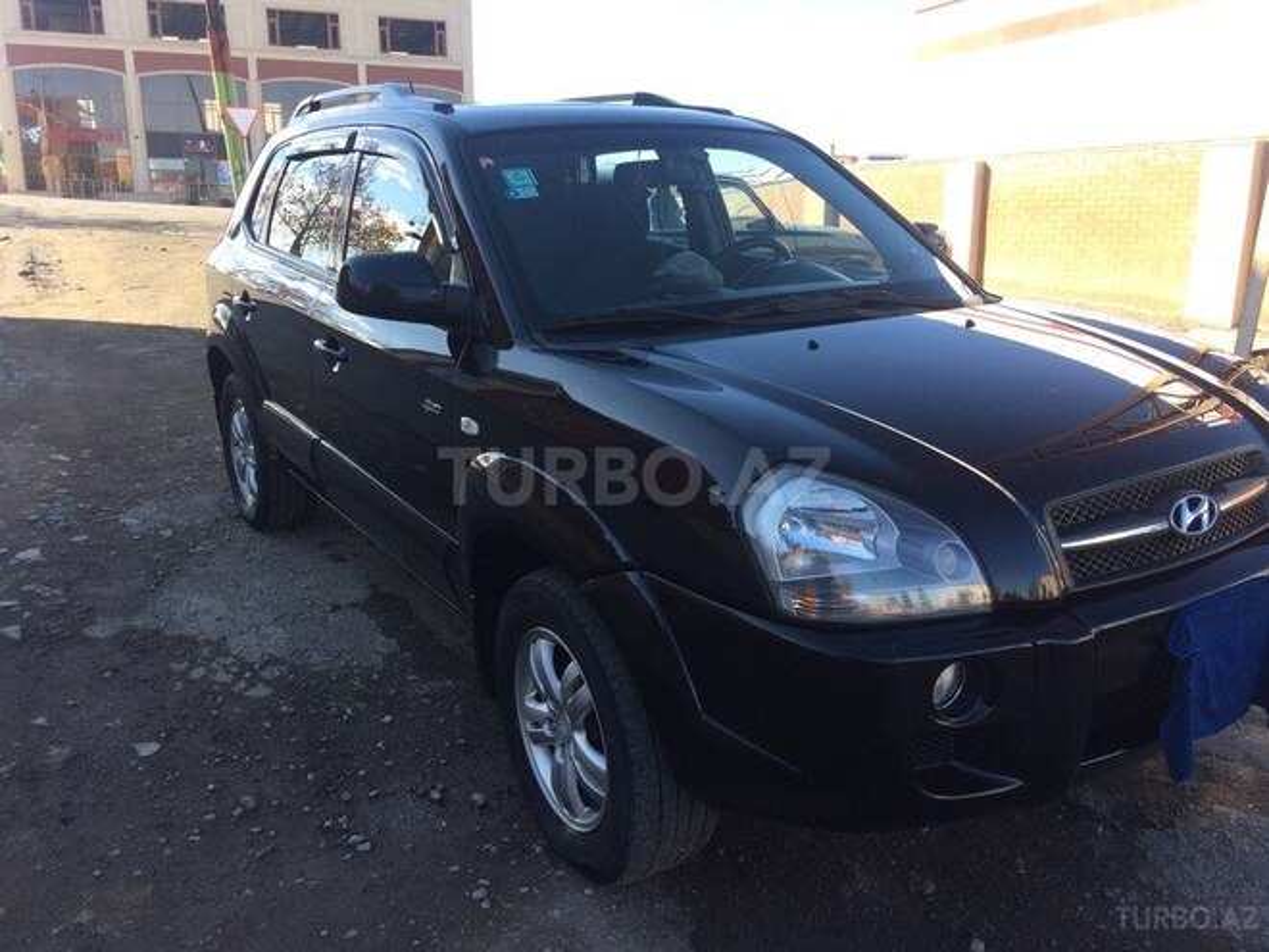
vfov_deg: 48.2
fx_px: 1063
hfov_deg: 61.7
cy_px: 476
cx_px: 634
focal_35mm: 29
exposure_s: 1/540
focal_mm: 4.15
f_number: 2.2
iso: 32
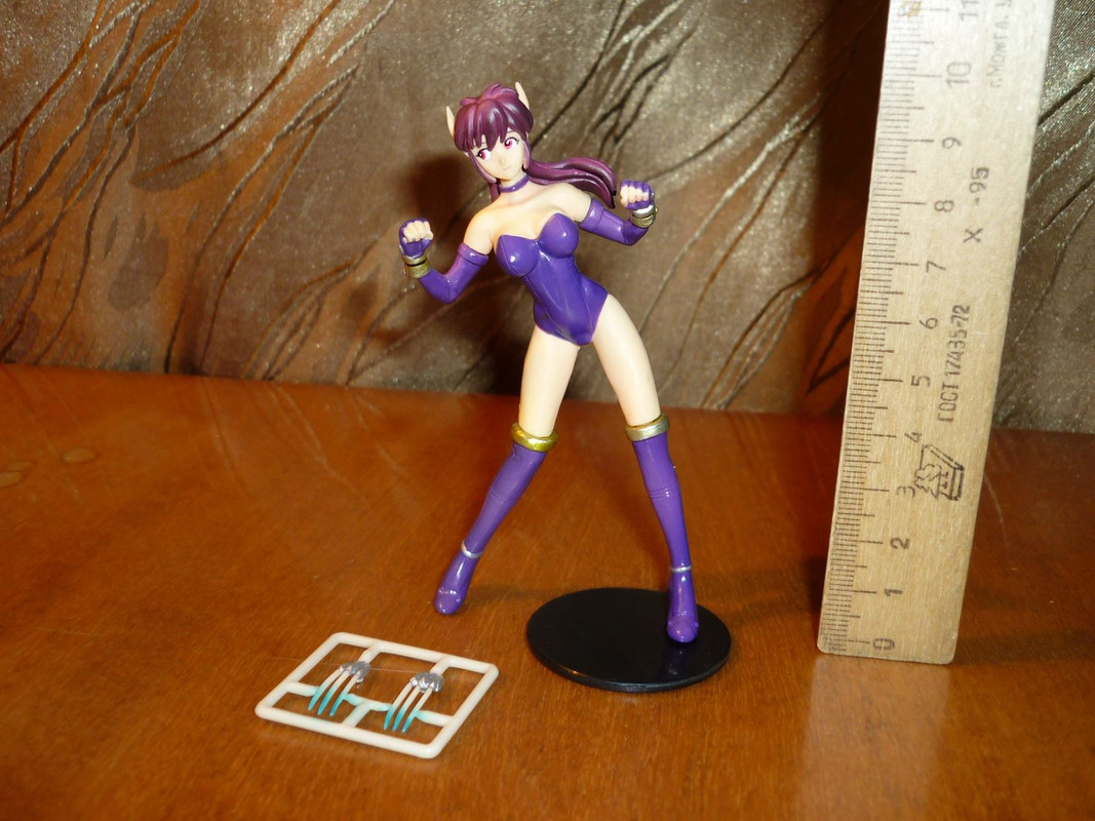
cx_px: 548
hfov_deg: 55.4
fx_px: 1044
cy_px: 410
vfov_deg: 42.9
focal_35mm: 33
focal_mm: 5.5
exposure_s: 1/30
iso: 100
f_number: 2.8
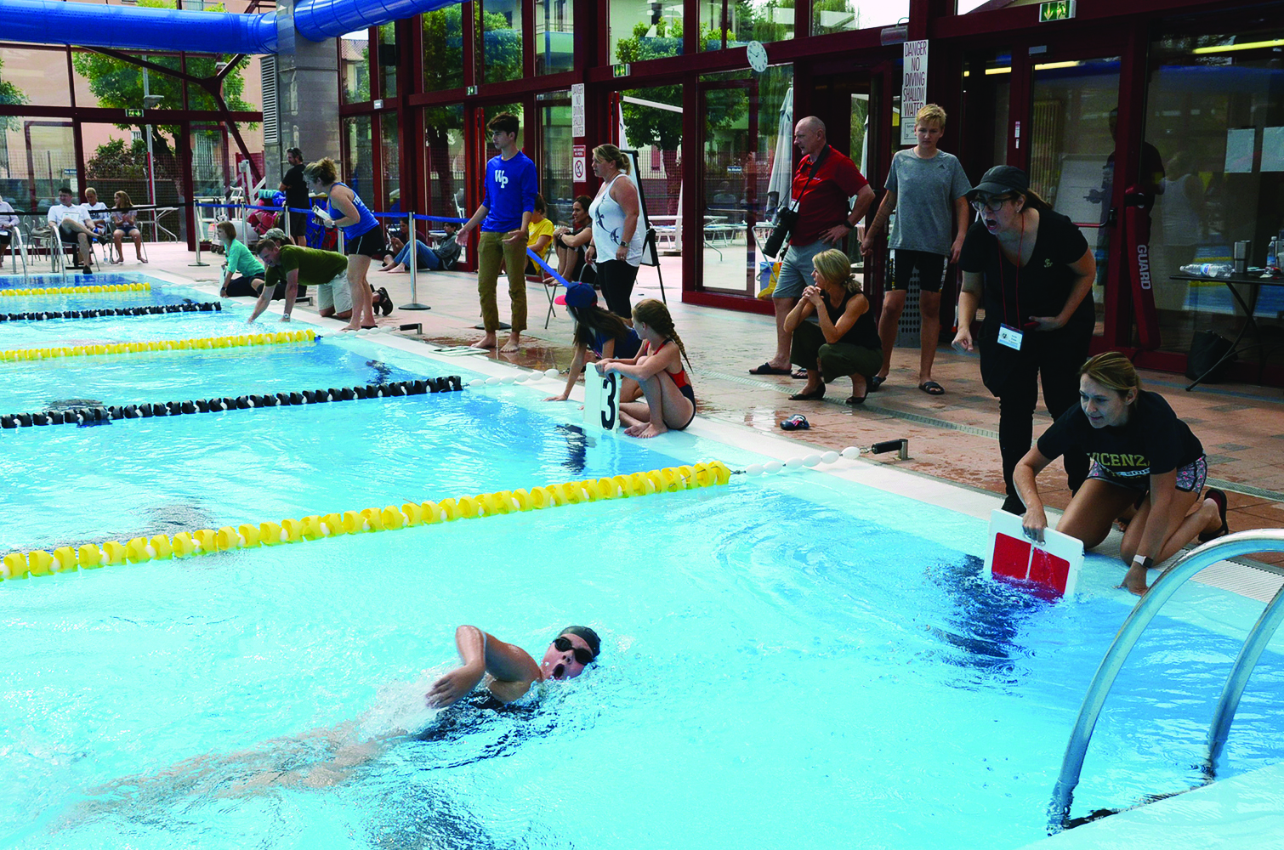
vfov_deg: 36.7
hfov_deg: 53.2
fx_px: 1281
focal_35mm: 36
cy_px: 425
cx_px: 642
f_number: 11
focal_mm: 24
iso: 1000
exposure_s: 1/500
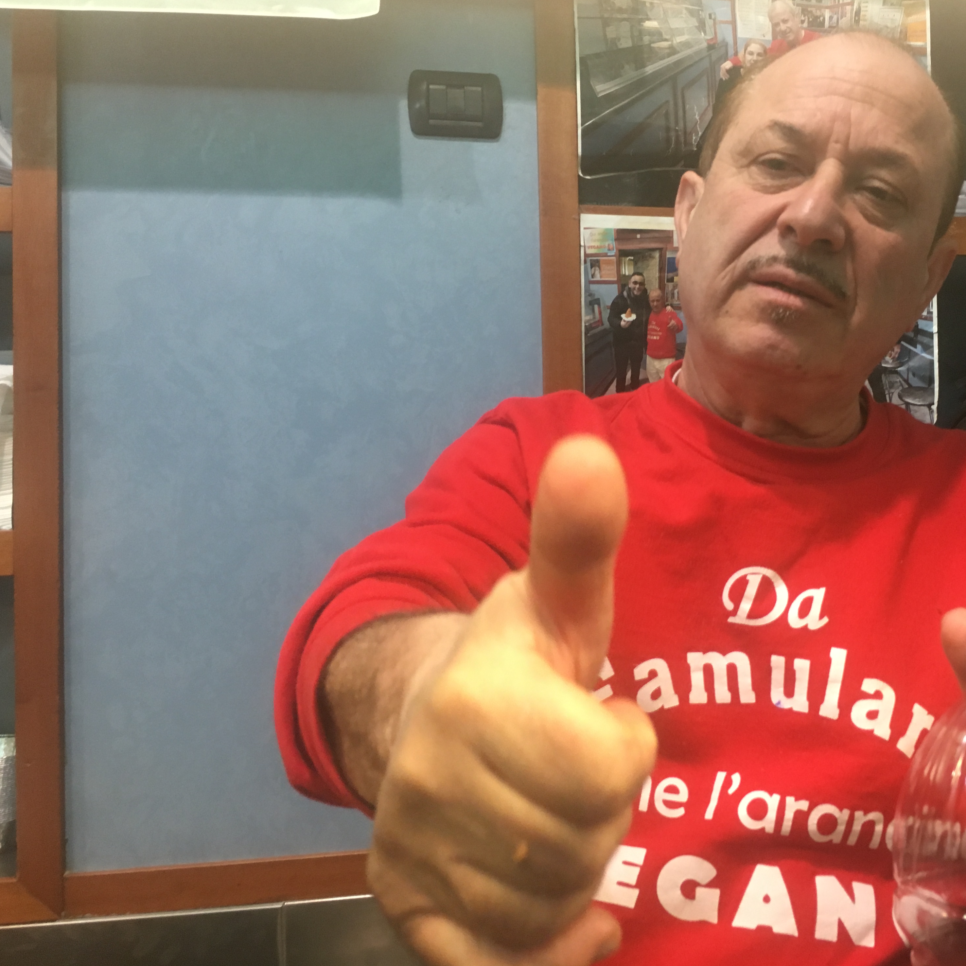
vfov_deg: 47.2
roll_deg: +1.3
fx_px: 1105
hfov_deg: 46.6
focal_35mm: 35
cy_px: 475
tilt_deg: +1.0
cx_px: 635
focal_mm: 4.15
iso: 160
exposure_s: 1/33
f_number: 2.2
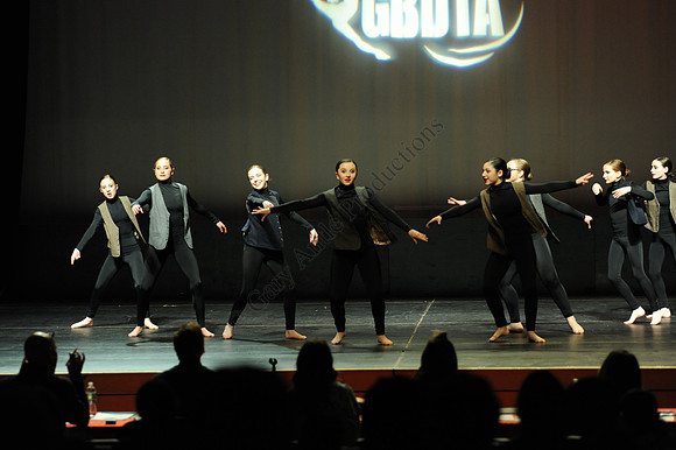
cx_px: 338
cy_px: 225
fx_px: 2177
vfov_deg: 11.8
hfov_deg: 17.7
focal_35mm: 116
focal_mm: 116
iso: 2500
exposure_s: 1/320
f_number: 2.8
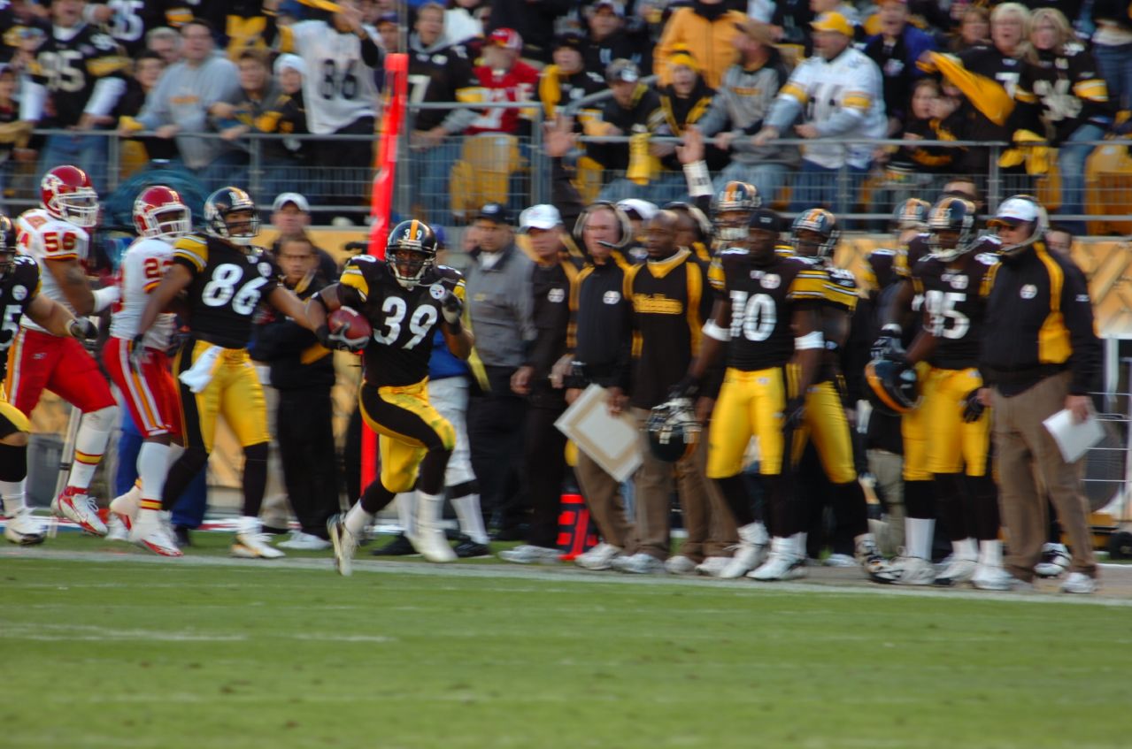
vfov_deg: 2.3
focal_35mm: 600
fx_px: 18827
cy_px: 374
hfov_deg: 3.4
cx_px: 566
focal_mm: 400
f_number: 5.6
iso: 200
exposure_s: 1/100
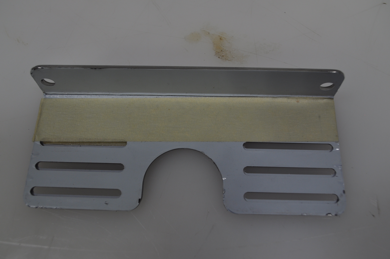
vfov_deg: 36.8
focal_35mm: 36
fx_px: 390
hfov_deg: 53.2
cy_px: 130
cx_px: 195
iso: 220
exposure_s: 1/125
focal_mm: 24
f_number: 5.6
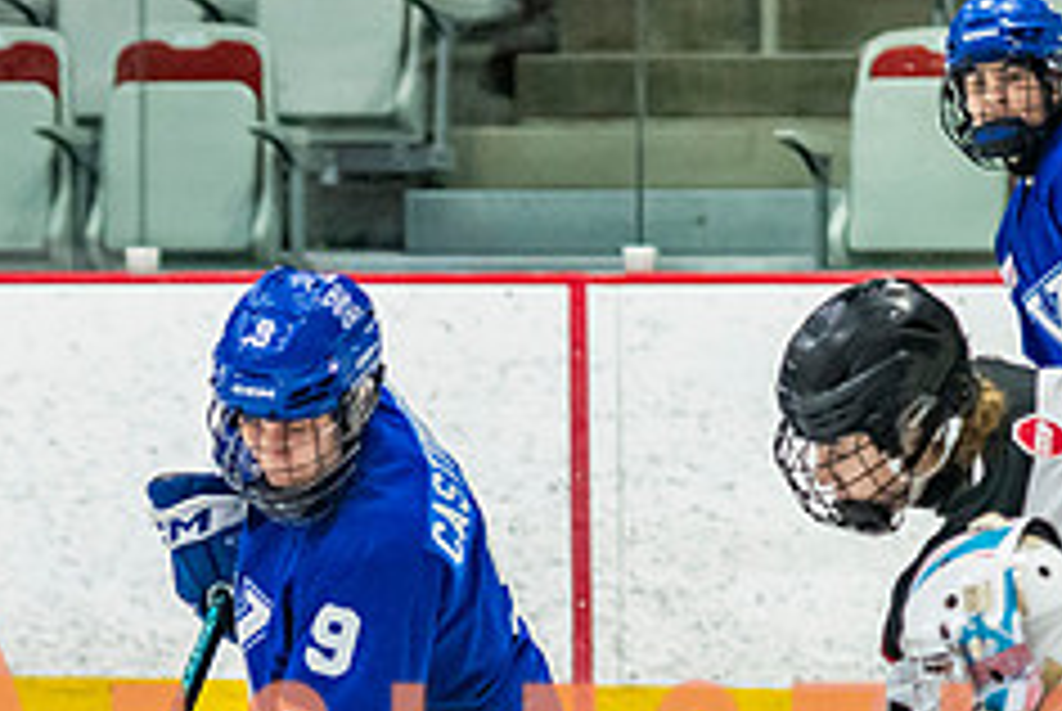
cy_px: 681
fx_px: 13469
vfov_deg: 3.0
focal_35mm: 456
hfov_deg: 4.5
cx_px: 63
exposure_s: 1/1000
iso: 1600
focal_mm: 102
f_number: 3.2
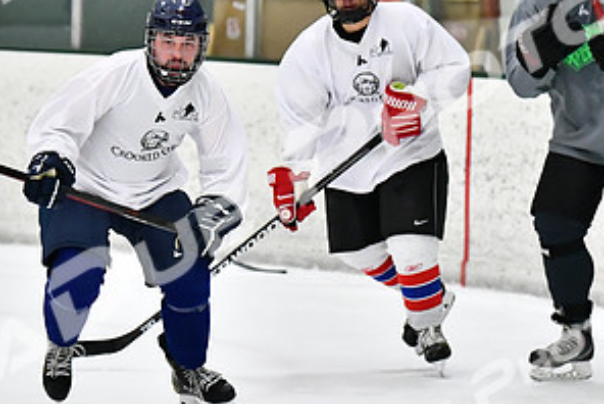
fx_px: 6415
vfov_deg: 3.6
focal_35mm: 382
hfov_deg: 5.4
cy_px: 236
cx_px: 171
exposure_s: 1/2000
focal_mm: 130
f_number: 2.8
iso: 6400
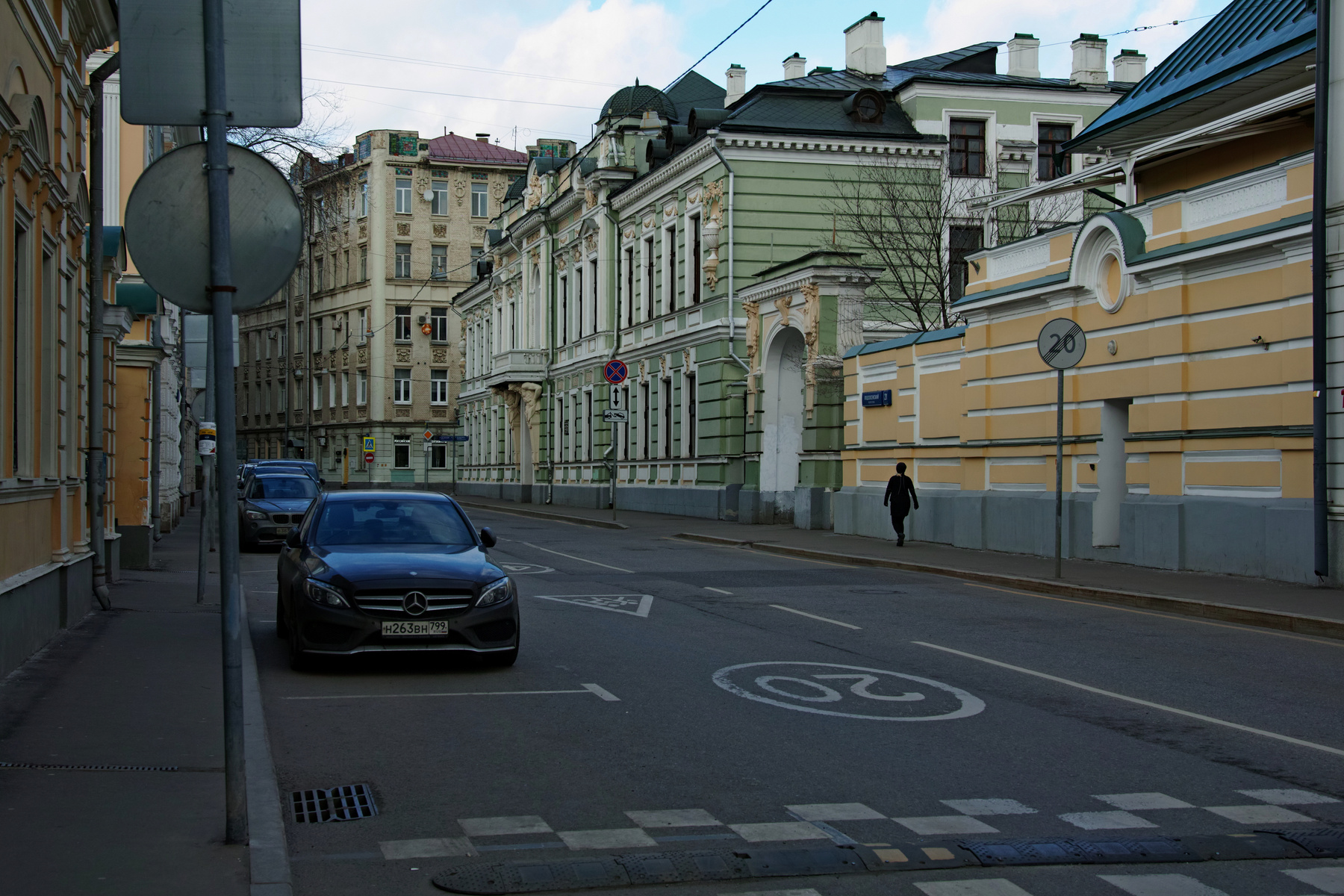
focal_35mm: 46
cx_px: 672
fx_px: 1717
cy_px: 448
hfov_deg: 42.7
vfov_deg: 29.2
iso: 100
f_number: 7.1
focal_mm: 35
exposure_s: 1/125
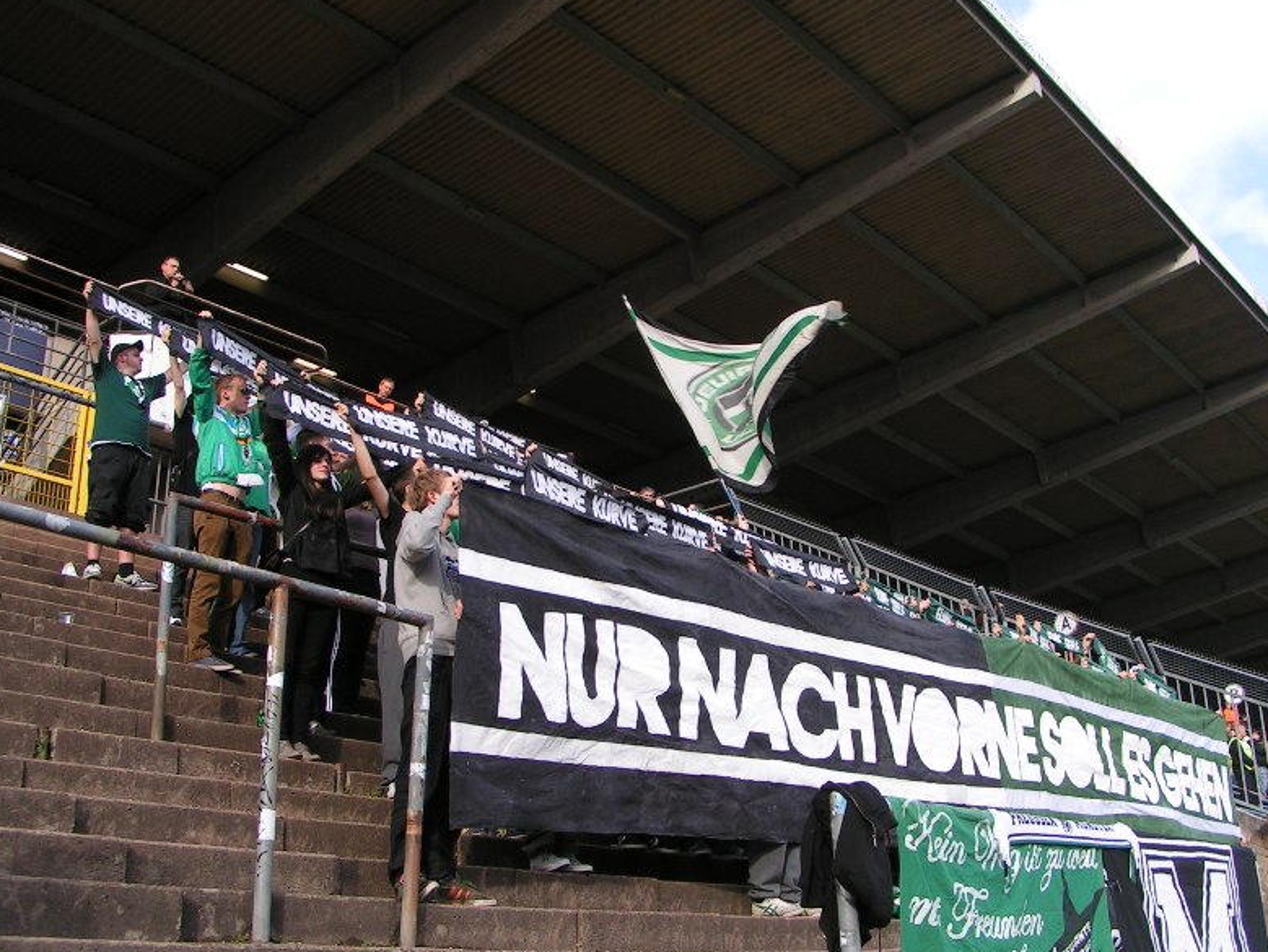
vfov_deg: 36.8
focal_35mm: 39
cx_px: 620
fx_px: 1429
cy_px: 470
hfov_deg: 47.8
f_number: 5.6
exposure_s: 1/125
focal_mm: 5.8
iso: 50
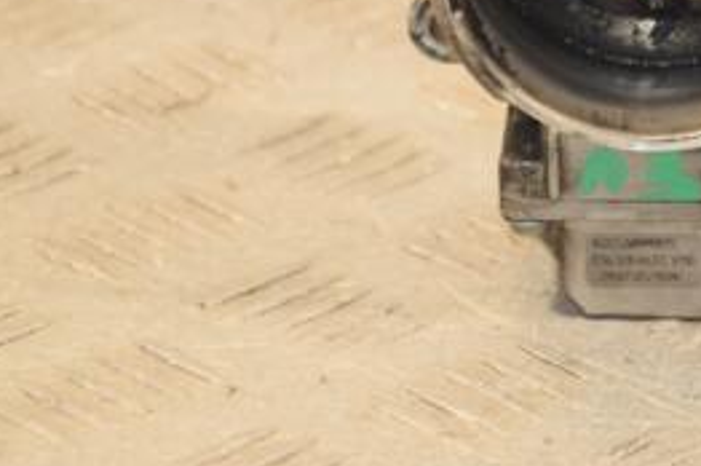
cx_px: 704
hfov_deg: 5.7
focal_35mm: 361
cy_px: -19
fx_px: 7024
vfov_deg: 3.8
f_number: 6.3
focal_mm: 105
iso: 800
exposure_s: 1/200
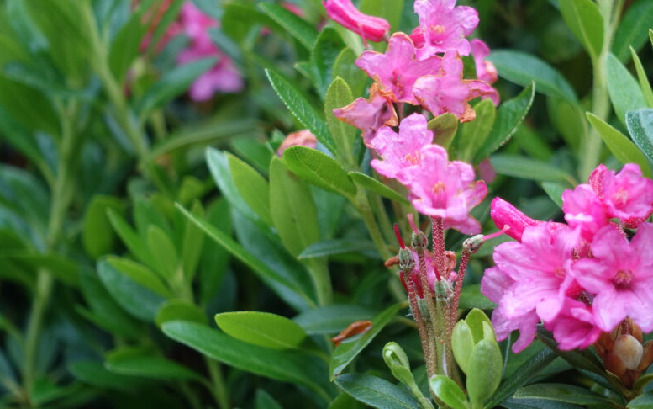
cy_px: 205
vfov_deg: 13.9
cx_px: 413
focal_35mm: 94
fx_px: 1673
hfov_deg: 22.0
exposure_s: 1/80
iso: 160
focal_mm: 25.7
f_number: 2.8
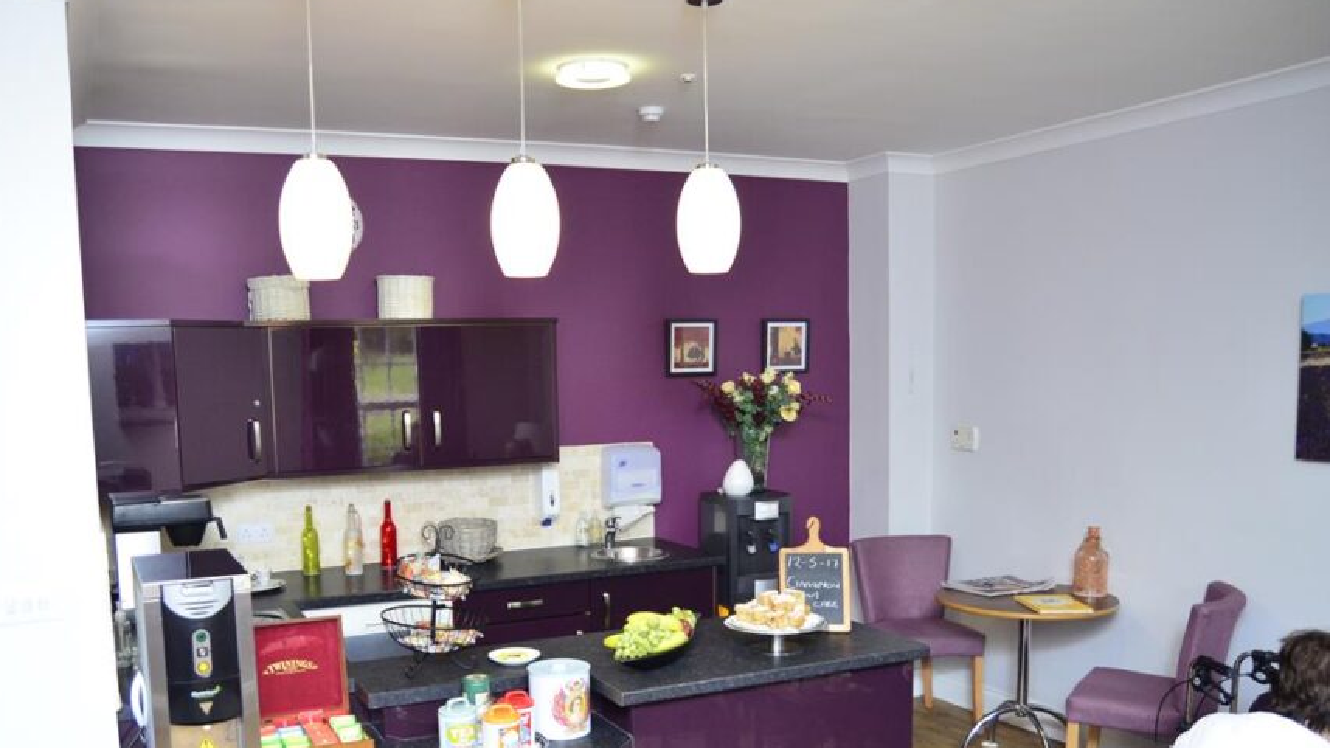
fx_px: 2116
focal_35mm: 60
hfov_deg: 34.8
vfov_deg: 20.0
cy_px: 510
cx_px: 560
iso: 1000
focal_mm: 32
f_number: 2.8
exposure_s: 1/100
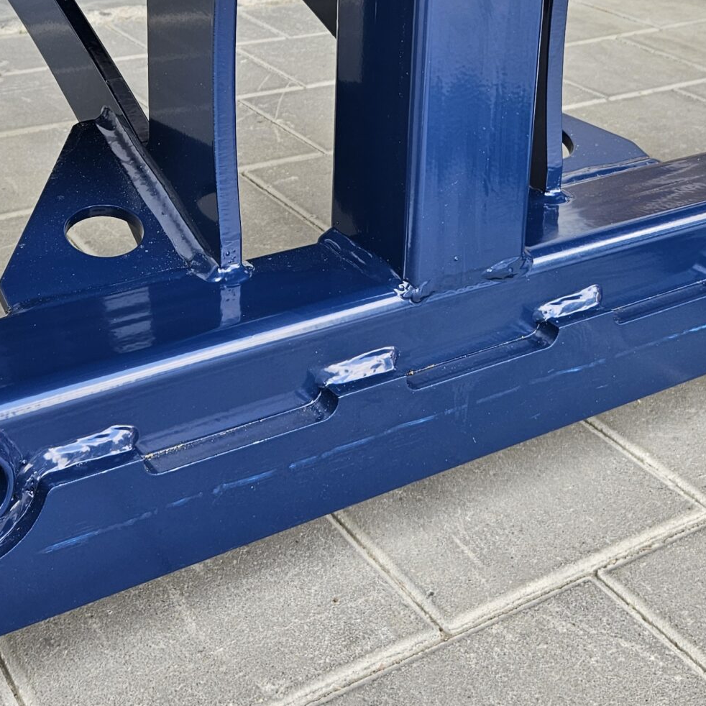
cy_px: 76
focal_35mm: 53
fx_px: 1223
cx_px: 352
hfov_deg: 32.2
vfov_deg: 30.8
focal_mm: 5.4
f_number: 1.8
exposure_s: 1/180
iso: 50
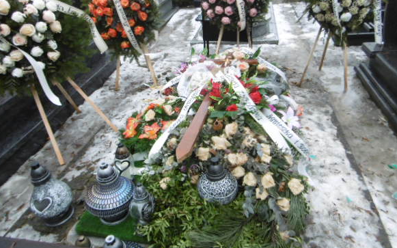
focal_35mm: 28
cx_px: 203
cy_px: 94
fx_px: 303
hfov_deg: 66.5
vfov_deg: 44.2
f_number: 3.1
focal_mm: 4.3
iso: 100
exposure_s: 1/60
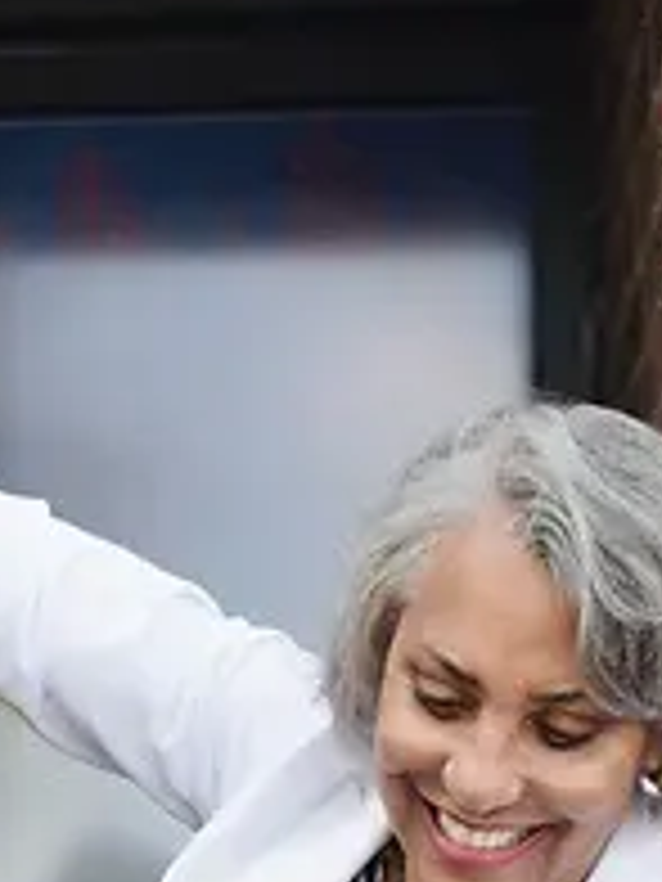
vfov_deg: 7.9
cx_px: 14
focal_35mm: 248
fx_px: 6324
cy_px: 1190
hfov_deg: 6.0
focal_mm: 50
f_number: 1.8
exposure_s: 1/500
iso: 100
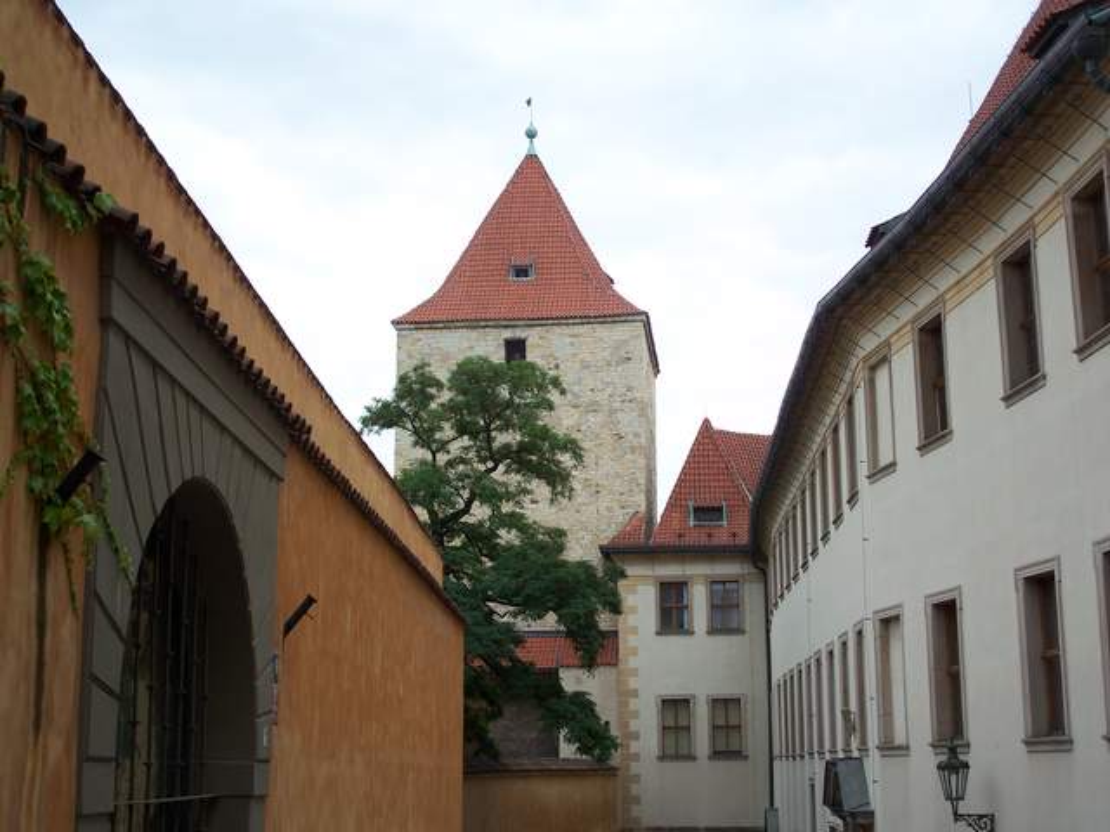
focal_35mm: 51
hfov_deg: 37.5
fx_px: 1635
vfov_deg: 28.6
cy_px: 416
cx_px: 555
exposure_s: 1/320
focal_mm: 10.7
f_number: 3.2
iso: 64
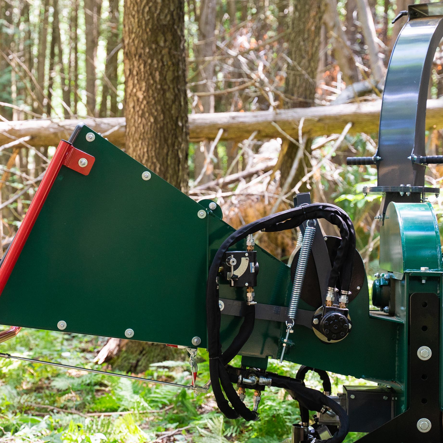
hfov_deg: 22.1
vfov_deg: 22.2
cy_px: 203
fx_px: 1129
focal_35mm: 78
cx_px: 128
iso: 1000
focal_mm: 52
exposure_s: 1/320
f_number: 3.5
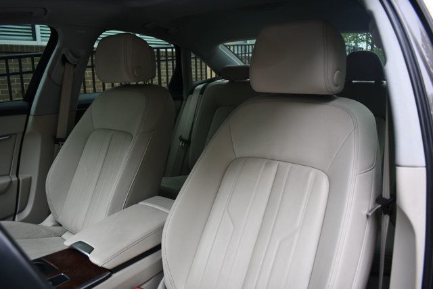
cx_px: 216
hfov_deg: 67.4
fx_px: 325
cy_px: 144
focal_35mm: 27
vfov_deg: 48.0
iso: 400
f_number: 4
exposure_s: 1/250
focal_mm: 18
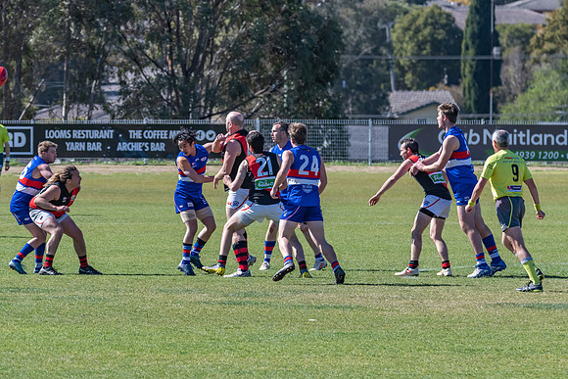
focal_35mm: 433
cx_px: 326
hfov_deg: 4.8
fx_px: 6829
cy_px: 162
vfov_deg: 3.2
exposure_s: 1/2000
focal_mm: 250
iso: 800
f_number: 8
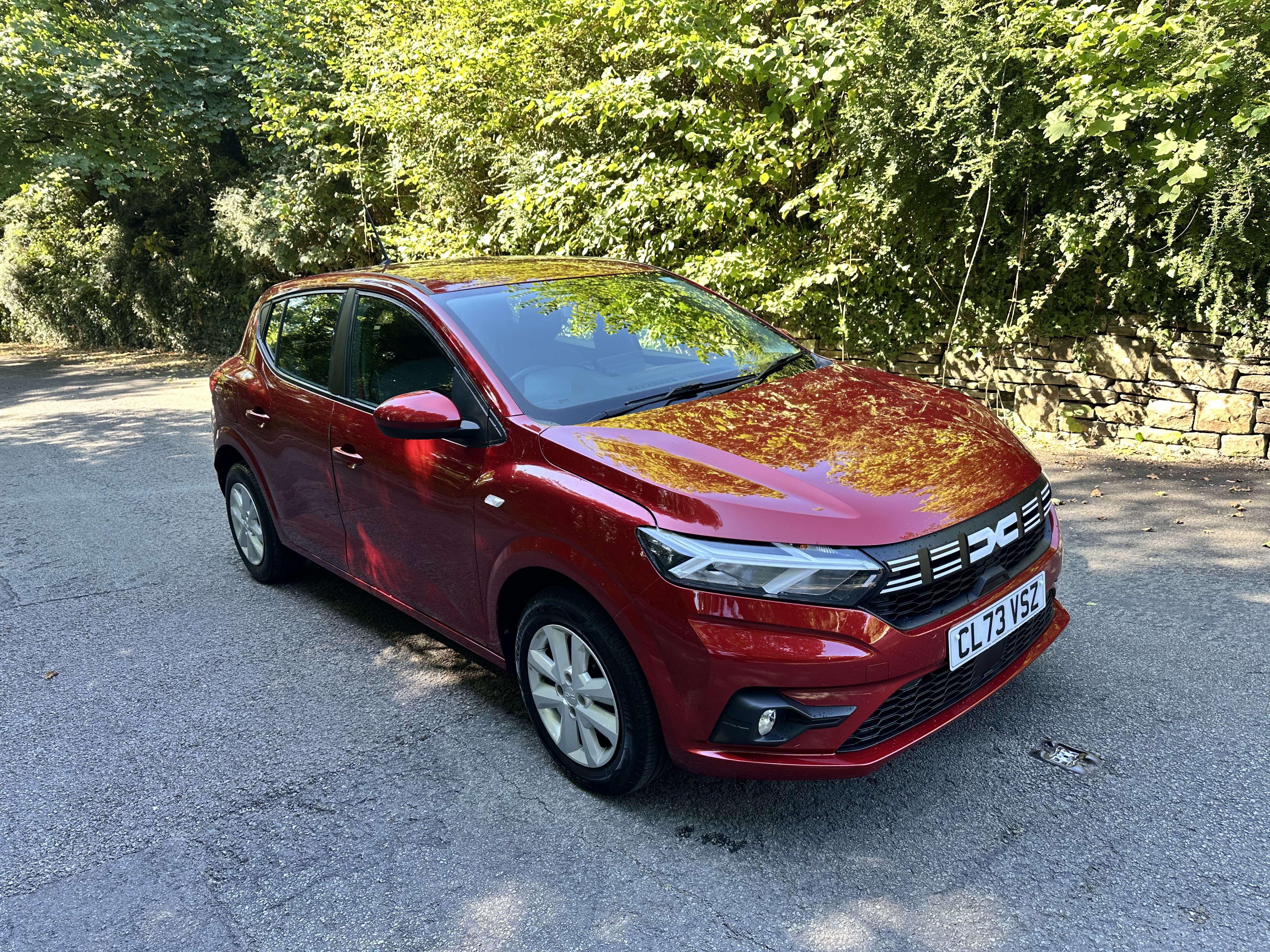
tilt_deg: -13.7
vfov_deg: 56.8
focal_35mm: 24
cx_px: 635
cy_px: 476
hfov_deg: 71.6
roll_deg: +0.8
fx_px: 881
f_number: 1.78
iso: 64
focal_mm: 6.86
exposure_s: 1/134
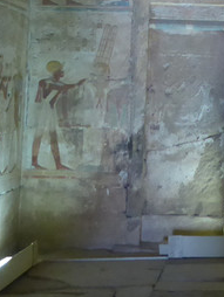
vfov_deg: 22.2
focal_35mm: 85
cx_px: 259
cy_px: 3
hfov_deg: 16.7
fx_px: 732
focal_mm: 4.3
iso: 400
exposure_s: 1/8
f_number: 3.3
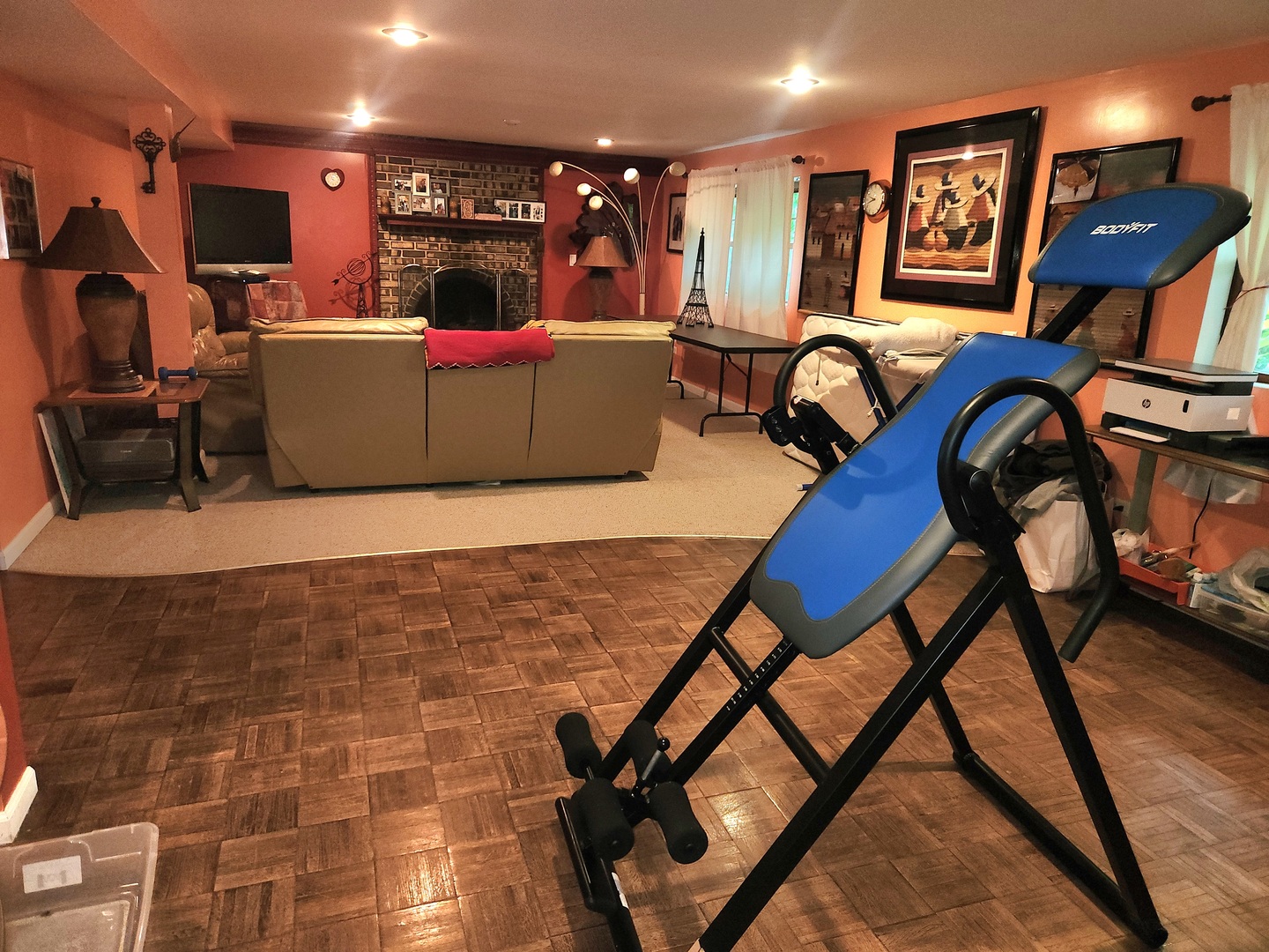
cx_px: 634
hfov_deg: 73.9
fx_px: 843
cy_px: 476
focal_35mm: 23
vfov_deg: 58.9
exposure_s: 1/12
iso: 125
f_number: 1.8
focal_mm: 5.4
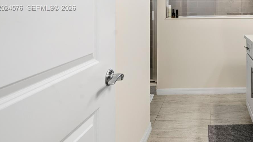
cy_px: 8
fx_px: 201
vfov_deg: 36.0
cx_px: 214
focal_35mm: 30
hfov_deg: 57.7
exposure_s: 1/2
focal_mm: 16
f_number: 8
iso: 100
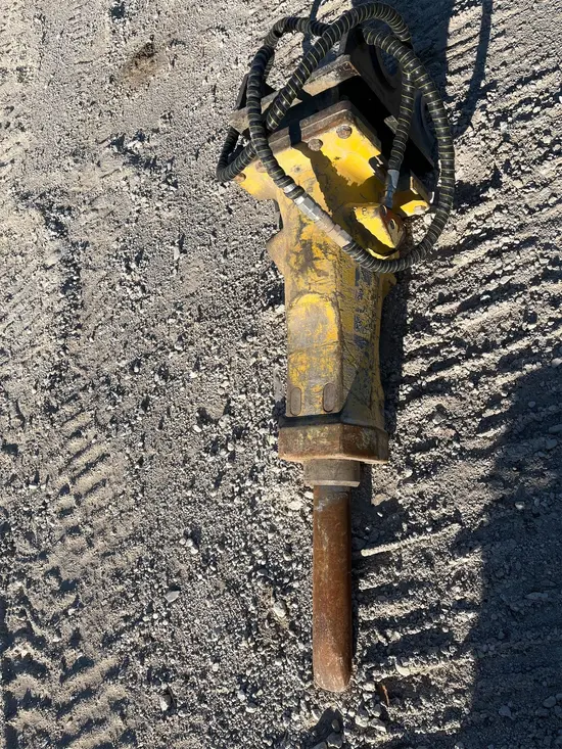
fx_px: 563
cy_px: 374
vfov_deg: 67.3
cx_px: 281
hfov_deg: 53.1
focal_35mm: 26
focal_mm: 5.1
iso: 50
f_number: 1.6
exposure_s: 1/3311
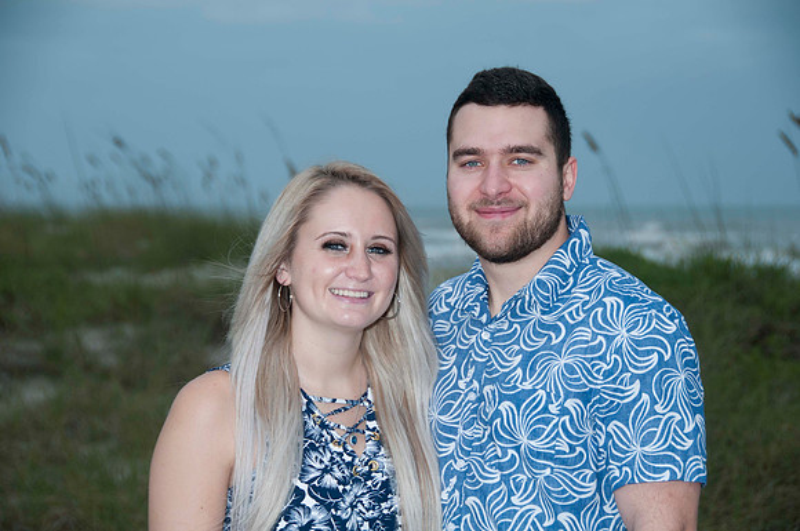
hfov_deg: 18.2
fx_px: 2496
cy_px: 266
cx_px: 400
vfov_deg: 12.1
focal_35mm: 112
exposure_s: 1/125
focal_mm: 75
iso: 100
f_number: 5.6
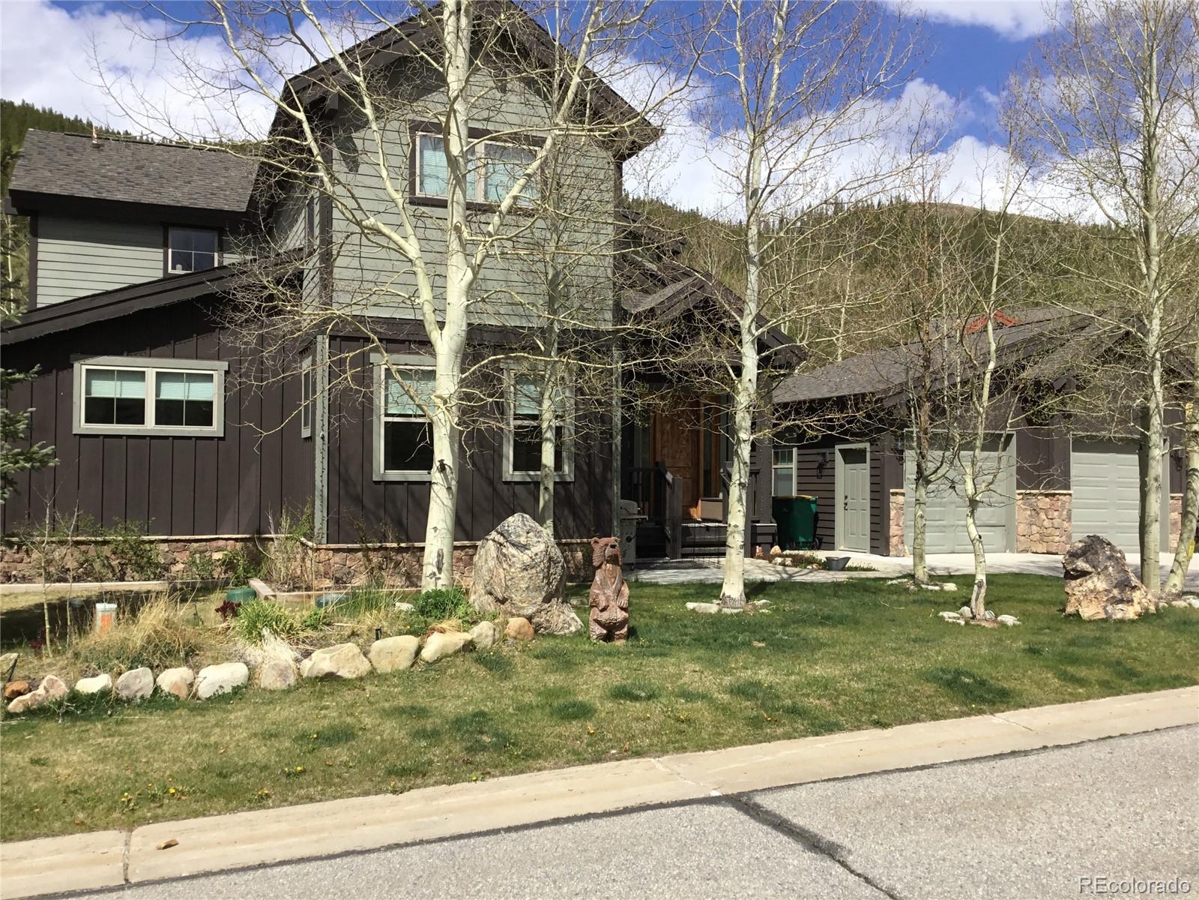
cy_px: 450
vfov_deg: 45.4
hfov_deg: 58.4
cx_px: 600
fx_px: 1074
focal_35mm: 31
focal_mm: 3.3
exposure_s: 1/1631
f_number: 2.4
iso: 25
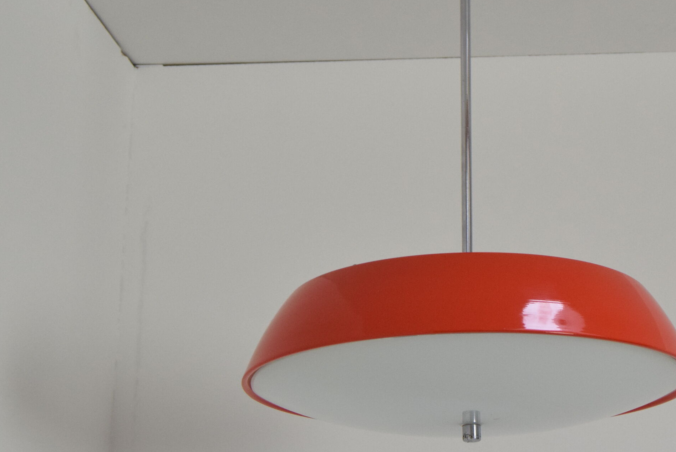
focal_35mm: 90
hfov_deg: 22.5
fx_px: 1691
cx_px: 473
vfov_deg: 15.2
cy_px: 175
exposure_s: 1/160
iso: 1600
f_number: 6.3
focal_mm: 38
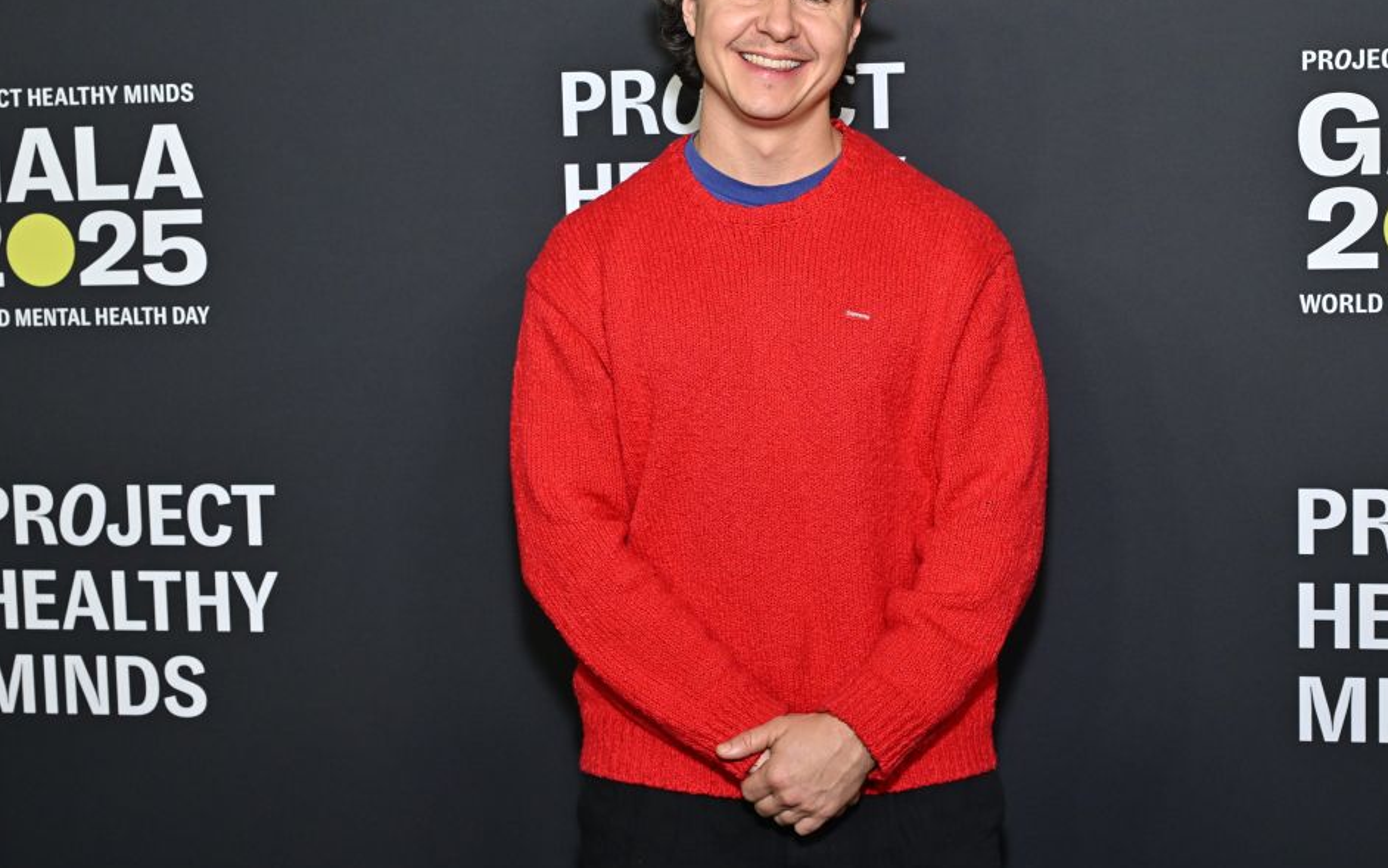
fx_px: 2232
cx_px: 784
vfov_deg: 22.0
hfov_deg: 34.5
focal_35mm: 59
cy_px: 365
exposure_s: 1/200
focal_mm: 44
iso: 1000
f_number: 6.3
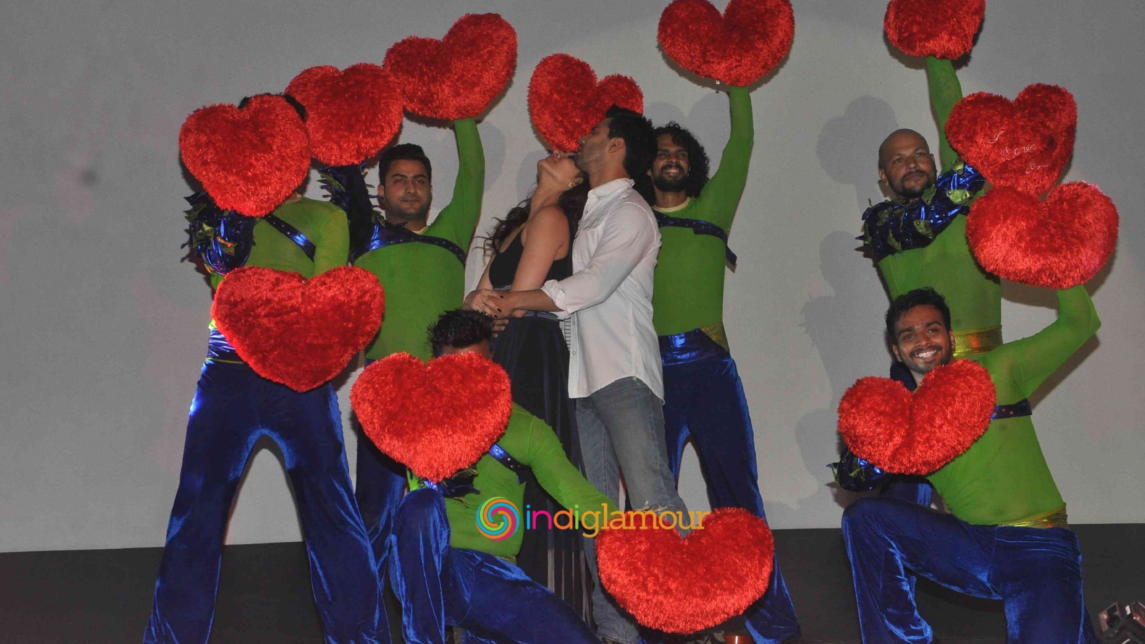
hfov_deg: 25.9
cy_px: 334
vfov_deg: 14.7
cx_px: 592
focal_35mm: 82
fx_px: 2490
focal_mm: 50
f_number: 10
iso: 1000
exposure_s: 1/200
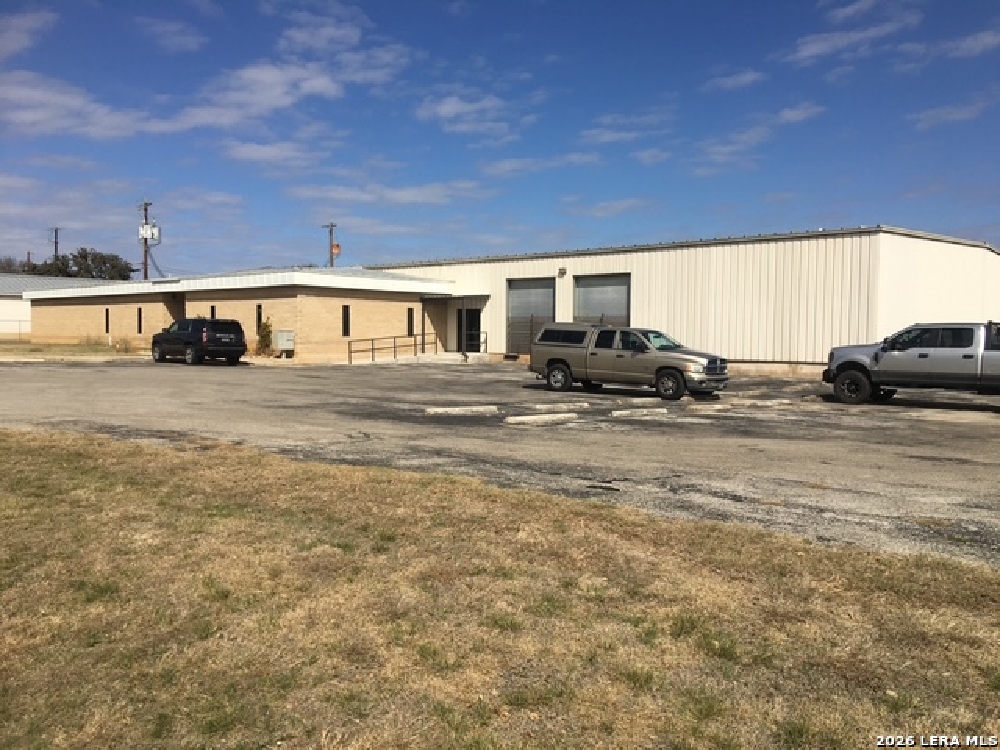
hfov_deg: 61.7
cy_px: 375
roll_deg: -1.0
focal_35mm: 29
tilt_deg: -2.7
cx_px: 500
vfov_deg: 48.2
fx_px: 838
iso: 25
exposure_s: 1/3205
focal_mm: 4.15
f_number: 2.2
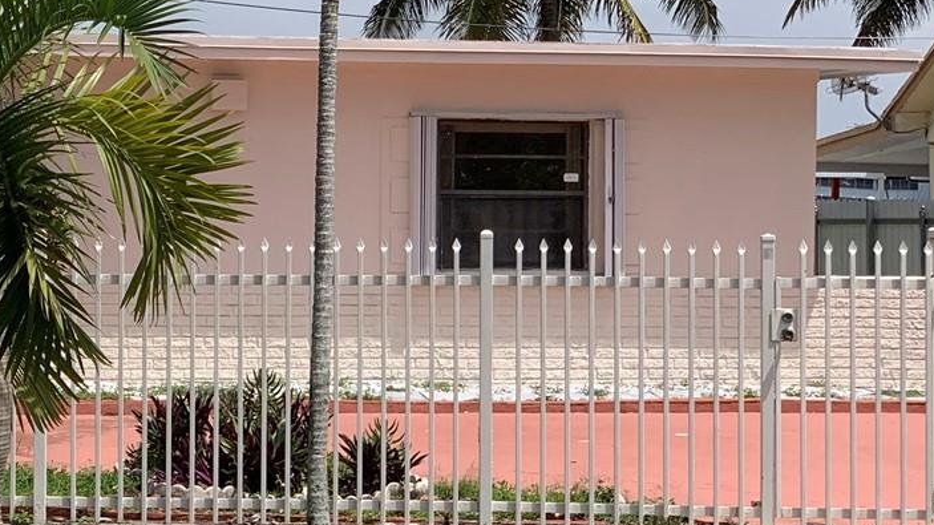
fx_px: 3194
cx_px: -27
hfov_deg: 16.3
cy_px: 205
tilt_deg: +1.0
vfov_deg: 9.4
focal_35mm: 129
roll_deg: -0.8
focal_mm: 6
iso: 16
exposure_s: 1/1916
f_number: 2.4
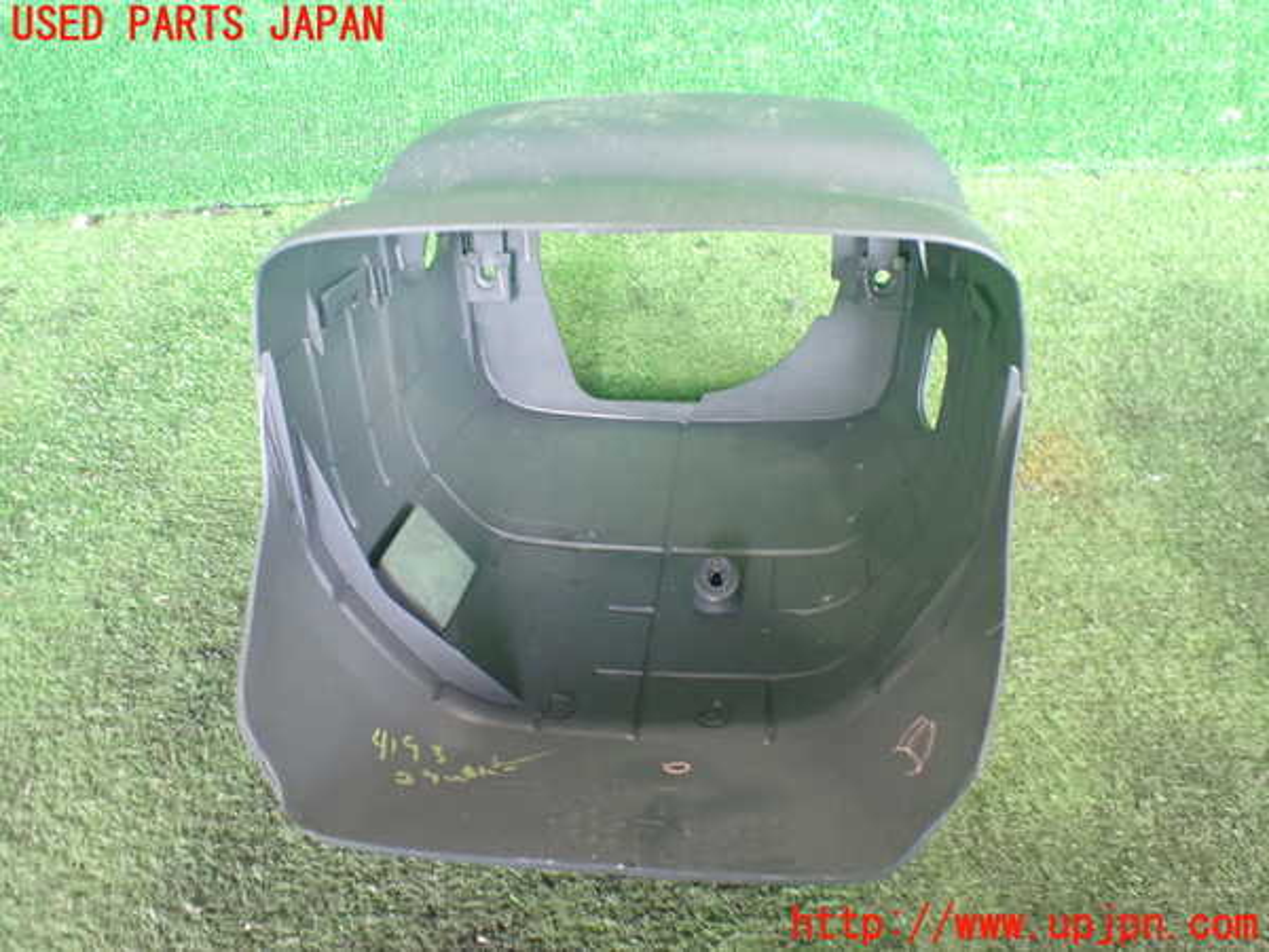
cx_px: 634
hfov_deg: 60.0
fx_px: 1100
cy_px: 476
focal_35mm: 30
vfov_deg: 46.8
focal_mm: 5.4
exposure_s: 1/50
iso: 800
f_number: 2.3
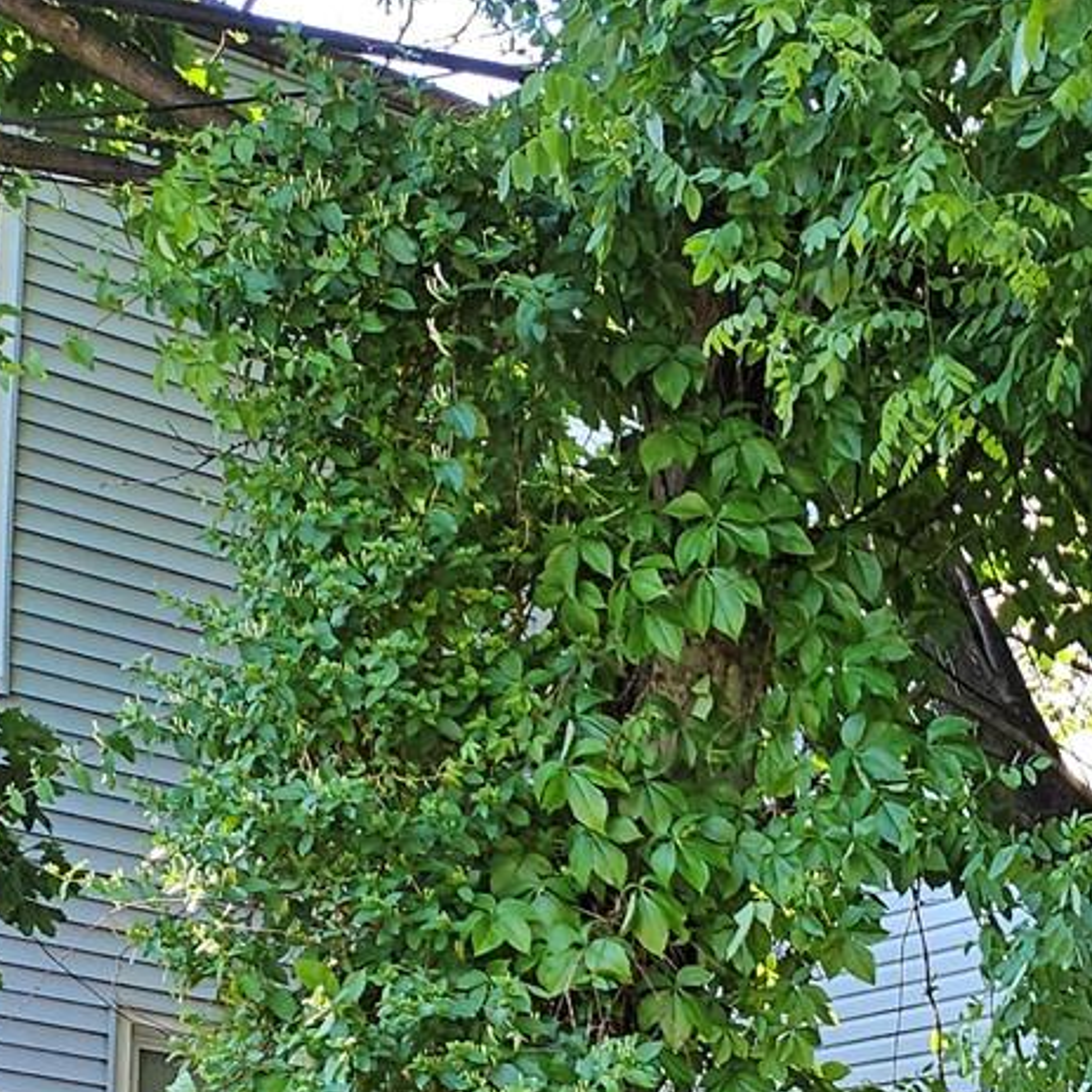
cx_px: 1625
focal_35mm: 90
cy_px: 1797
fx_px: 3212
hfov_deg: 17.4
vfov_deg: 16.8
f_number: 1.8
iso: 25
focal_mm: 5.4
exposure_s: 1/182
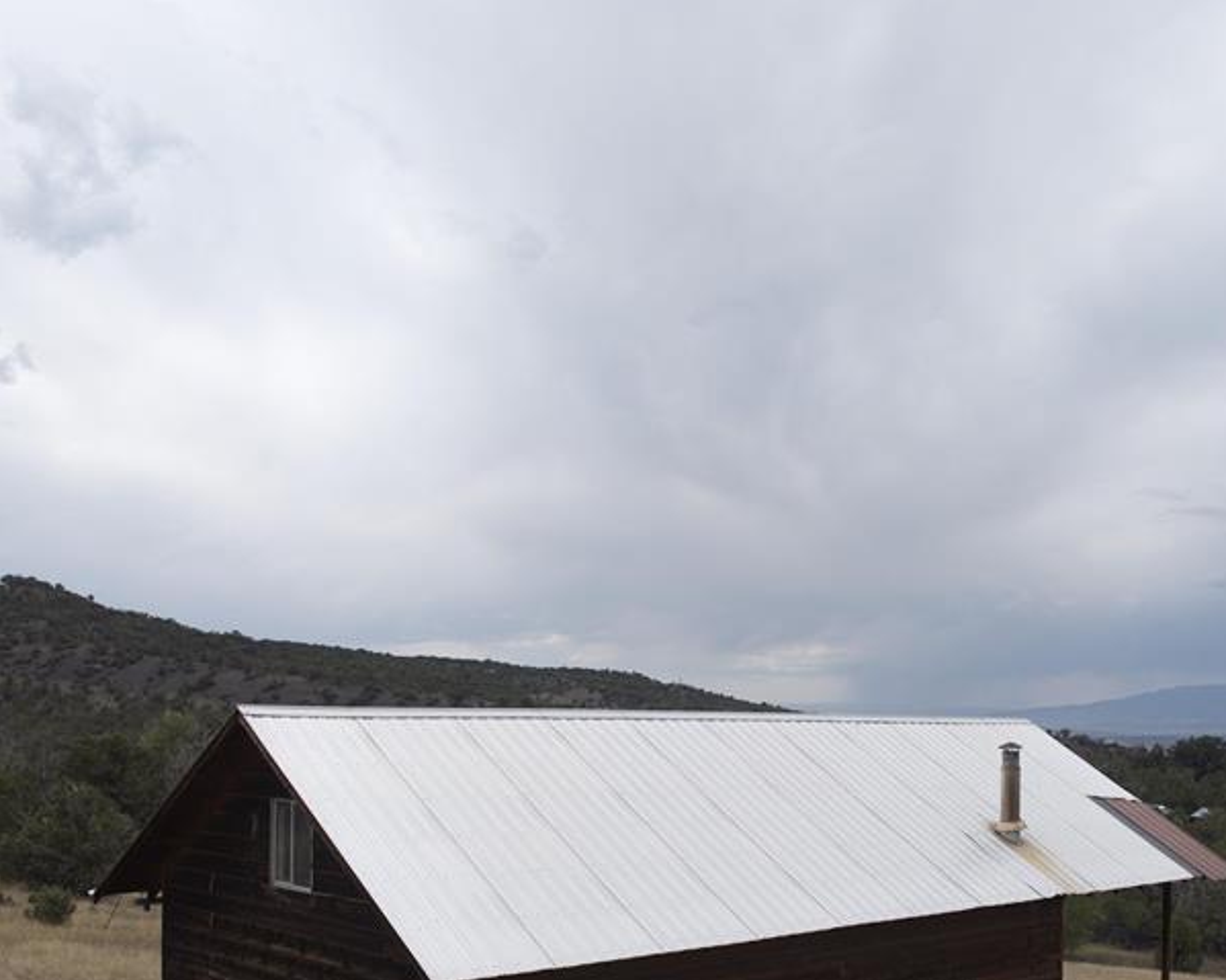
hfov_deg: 45.3
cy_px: 698
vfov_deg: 36.7
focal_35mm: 40
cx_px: 782
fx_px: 1451
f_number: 2.8
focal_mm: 12.29
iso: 100
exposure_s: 1/50
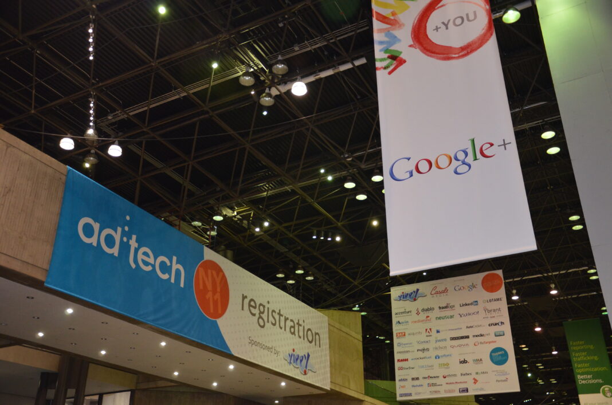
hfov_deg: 53.2
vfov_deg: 36.7
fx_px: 611
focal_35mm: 36
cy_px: 202
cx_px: 306
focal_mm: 24
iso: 1400
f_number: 3.8
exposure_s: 1/60
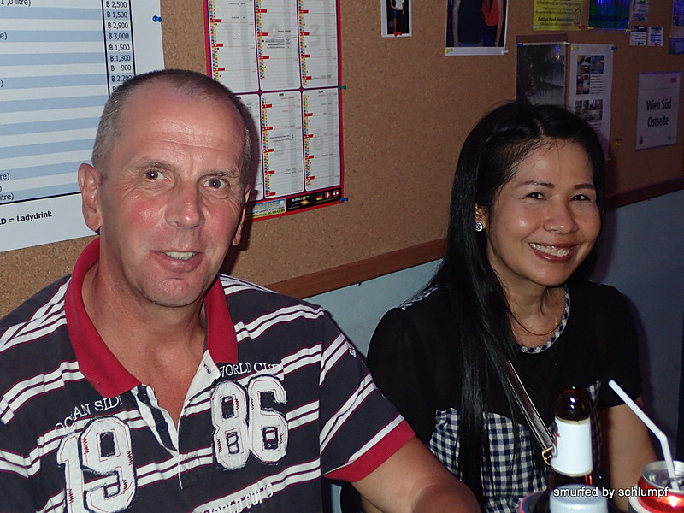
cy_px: 256
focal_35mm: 43
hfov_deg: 43.9
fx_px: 850
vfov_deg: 33.6
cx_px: 342
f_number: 2.9
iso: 500
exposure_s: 1/40
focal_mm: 7.86
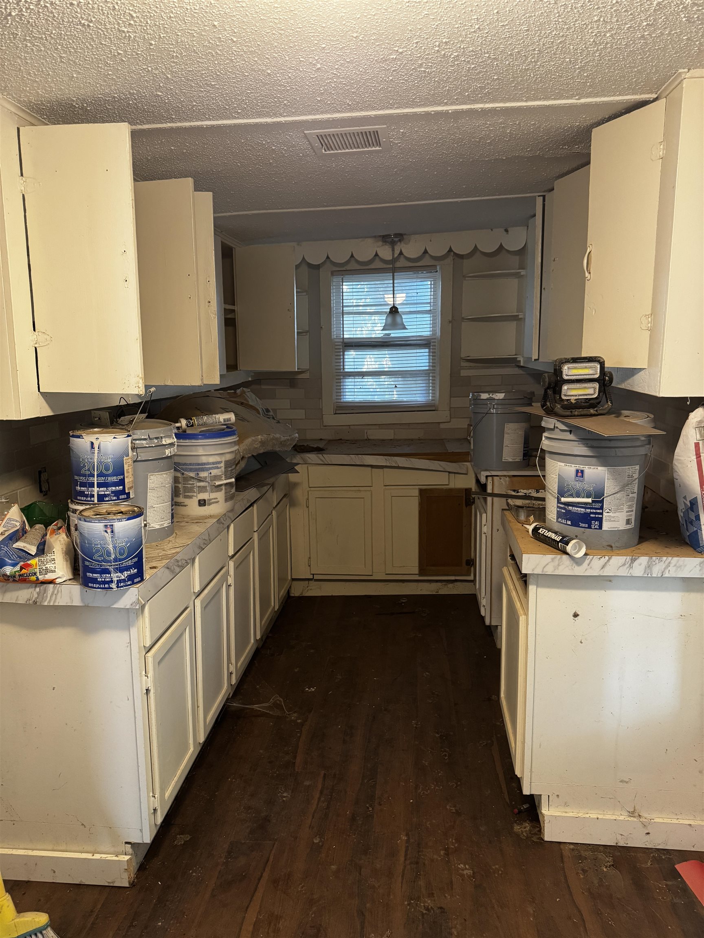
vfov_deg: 71.6
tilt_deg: -9.6
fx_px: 651
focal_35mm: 24
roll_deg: +0.6
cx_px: 352
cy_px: 469
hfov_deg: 56.8
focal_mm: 6.76
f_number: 1.78
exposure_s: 1/60
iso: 500
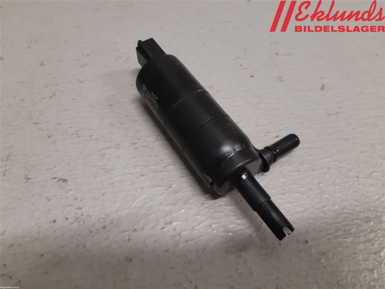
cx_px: 192
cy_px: 144
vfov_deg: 53.1
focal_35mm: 26
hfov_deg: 67.3
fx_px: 289
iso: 125
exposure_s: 1/50
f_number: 1.7
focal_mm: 3.93
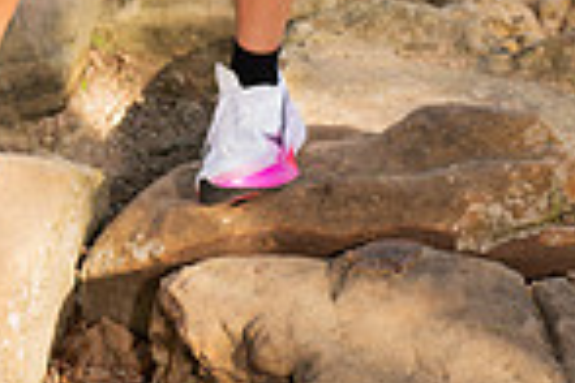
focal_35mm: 141
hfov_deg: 14.5
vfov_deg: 9.0
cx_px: 156
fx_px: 2252
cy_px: -465
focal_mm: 46
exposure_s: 1/400
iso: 250
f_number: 4.5
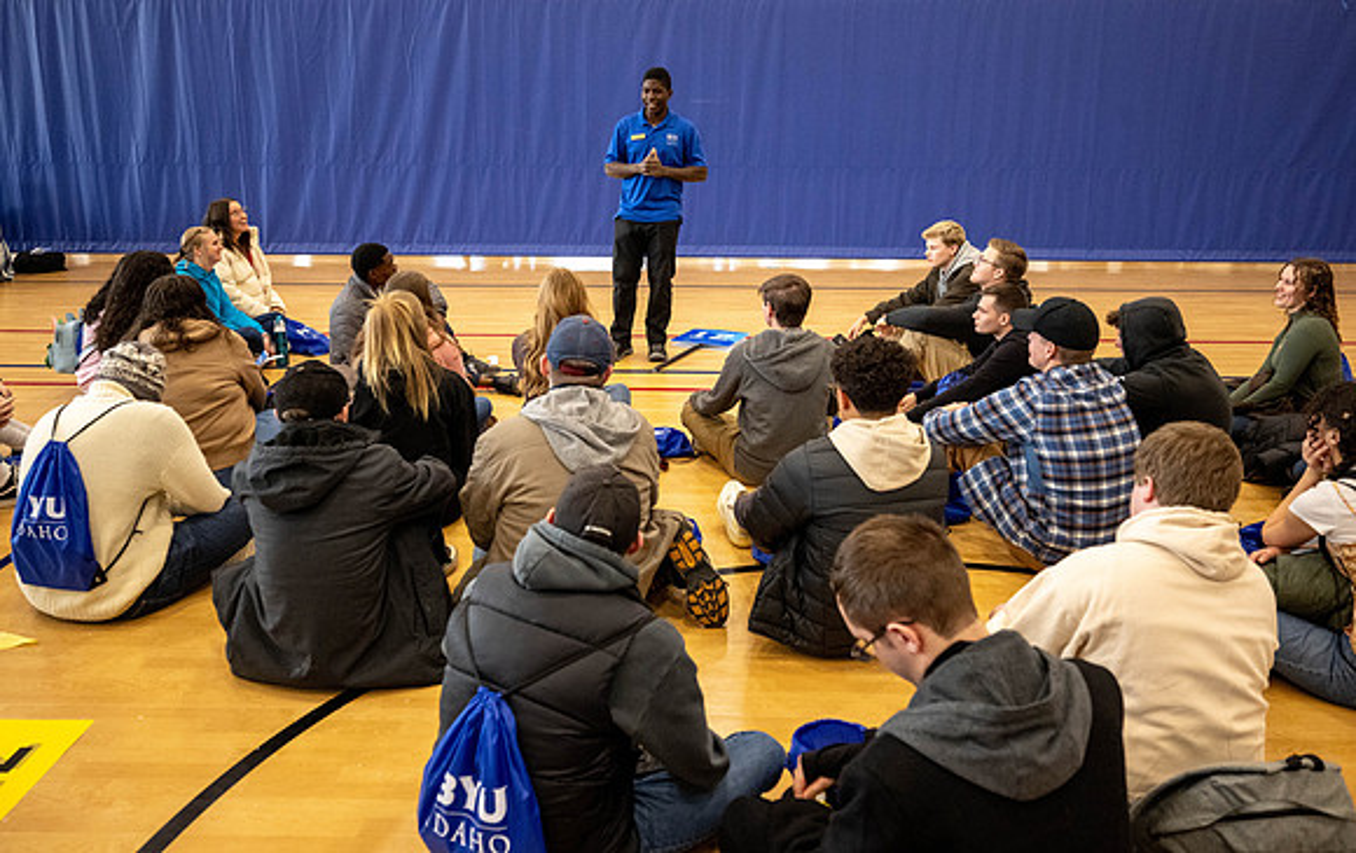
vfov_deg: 44.4
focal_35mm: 28
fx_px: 1045
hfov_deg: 66.0
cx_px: 678
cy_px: 402
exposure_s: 1/320
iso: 4000
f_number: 4
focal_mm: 27
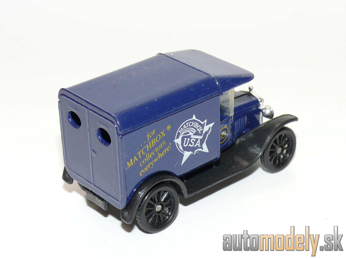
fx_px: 950
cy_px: 130
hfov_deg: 20.7
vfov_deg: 15.6
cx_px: 173
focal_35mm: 95
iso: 100
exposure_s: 1/30
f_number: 4
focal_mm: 12.9
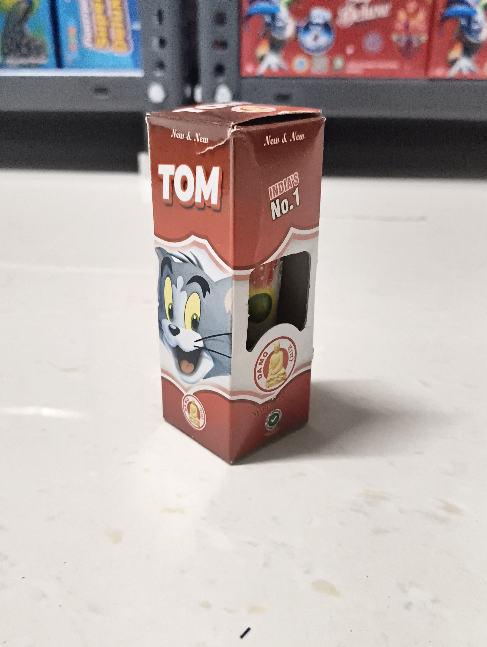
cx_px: 244
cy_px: 324
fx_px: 636
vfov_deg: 53.9
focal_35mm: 34
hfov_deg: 41.9
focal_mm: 5.56
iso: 6400
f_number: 1.87
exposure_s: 1/60
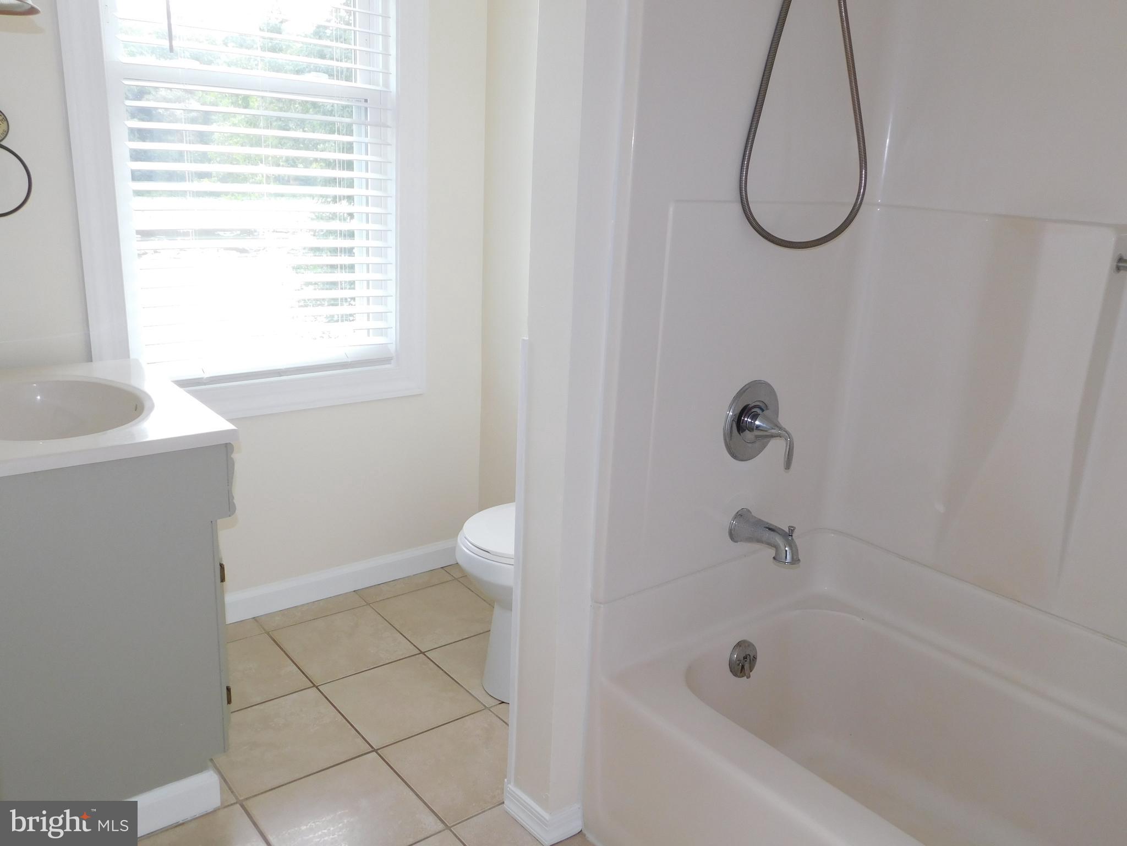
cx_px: 564
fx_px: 912
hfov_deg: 63.4
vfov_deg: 49.7
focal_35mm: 28
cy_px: 423
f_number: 3.2
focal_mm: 4.9
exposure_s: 1/40
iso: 125
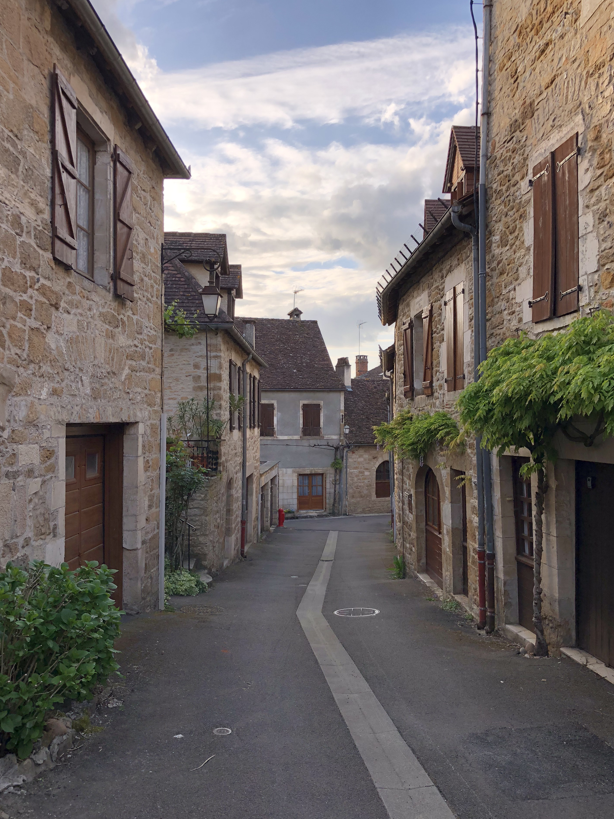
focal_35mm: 30
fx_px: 709
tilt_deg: +1.8
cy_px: 430
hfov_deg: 46.8
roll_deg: -0.2
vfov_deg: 59.9
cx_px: 309
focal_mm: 4
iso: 20
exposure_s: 1/421
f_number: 1.8
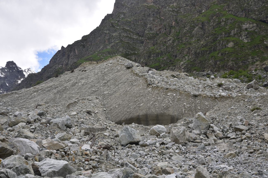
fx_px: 372
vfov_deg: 27.0
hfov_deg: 39.6
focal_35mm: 50
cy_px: 89
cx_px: 134
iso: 160
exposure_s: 1/125
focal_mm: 50
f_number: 13
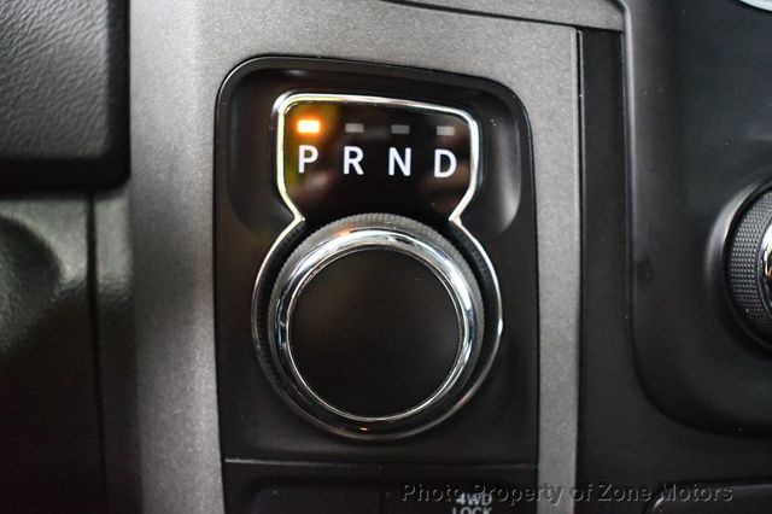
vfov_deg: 31.9
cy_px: 257
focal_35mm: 42
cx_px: 386
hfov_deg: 46.4
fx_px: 900
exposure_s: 1/60
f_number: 4.2
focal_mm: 28
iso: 12800
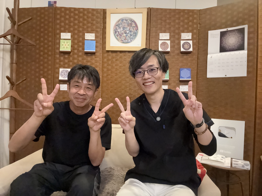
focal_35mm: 23
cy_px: 98
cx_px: 131
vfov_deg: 58.9
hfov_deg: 73.9
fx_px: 174
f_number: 1.9
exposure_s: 1/29
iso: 640
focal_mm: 2.69
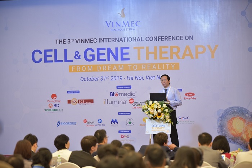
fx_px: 1014
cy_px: 84
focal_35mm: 145
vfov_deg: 9.5
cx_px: 126
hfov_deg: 14.2
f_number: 2.8
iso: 1600
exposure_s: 1/100
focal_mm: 145
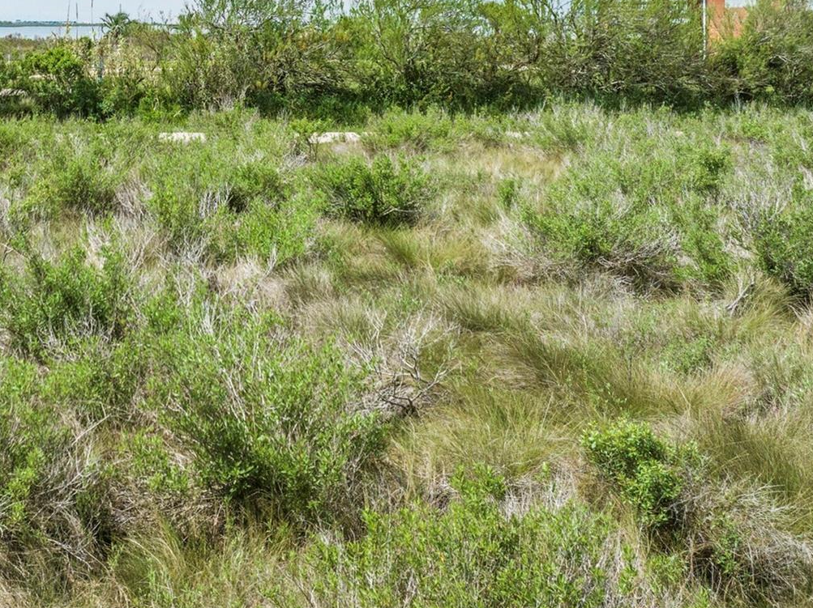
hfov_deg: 37.3
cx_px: 141
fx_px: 1150
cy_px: 31
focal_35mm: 49
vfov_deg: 28.2
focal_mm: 12.29
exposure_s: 1/2000
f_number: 4
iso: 100
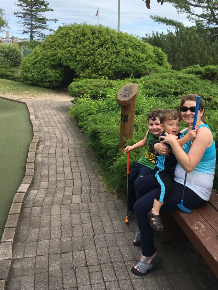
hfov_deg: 38.5
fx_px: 311
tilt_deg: -11.4
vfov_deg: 49.7
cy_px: 112
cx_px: 135
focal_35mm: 37
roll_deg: -3.4
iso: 25
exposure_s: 1/646
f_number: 2.2
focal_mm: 4.15
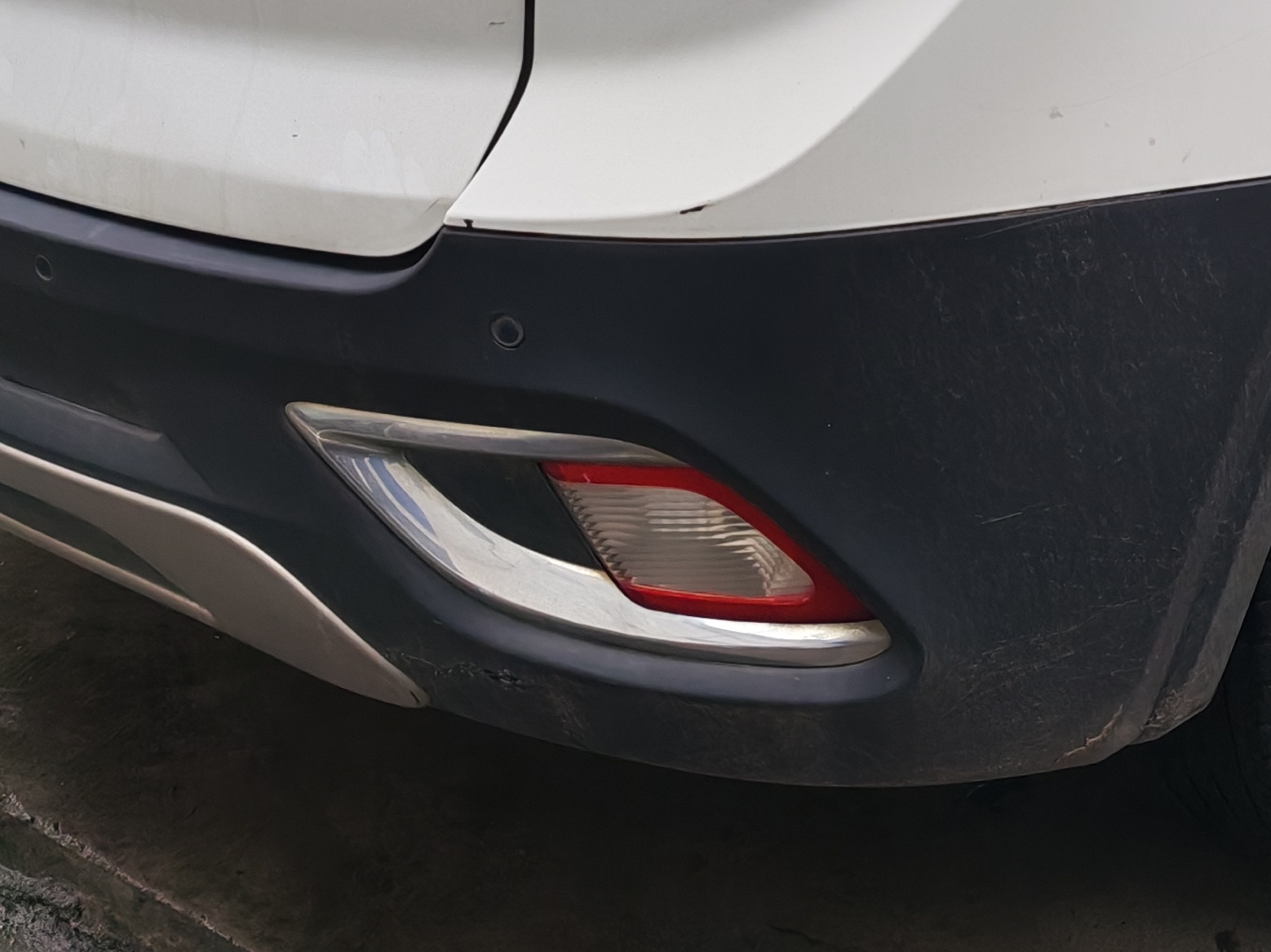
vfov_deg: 19.3
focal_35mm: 71
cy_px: -241
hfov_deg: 27.0
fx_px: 2607
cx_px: 985
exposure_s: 1/150
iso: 50
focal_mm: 5.52
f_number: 1.95
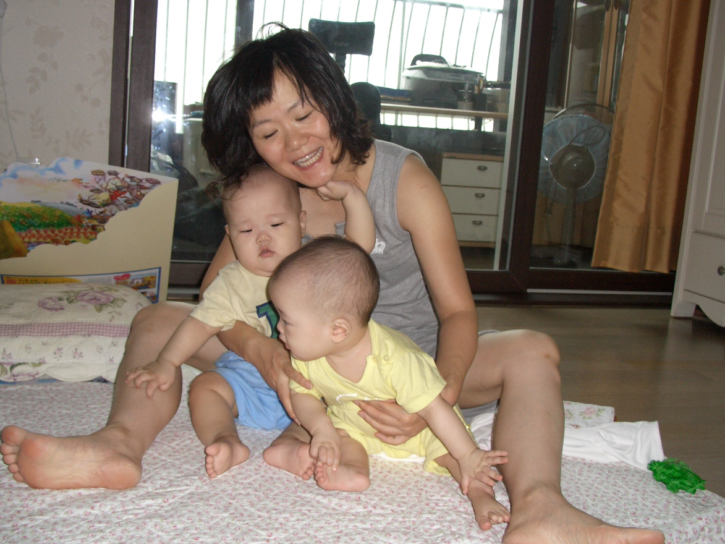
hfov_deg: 51.3
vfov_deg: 39.7
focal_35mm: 36
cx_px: 339
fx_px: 754
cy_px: 263
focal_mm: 7.1
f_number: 2.8
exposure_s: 1/60
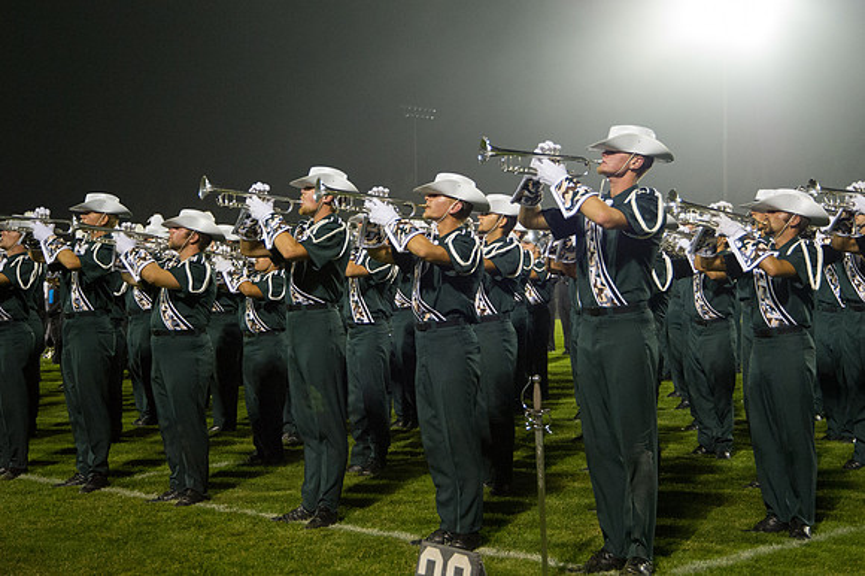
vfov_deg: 22.6
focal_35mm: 60
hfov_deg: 33.4
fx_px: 1442
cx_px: 457
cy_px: 274
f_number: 5
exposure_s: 1/160
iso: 7200
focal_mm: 55
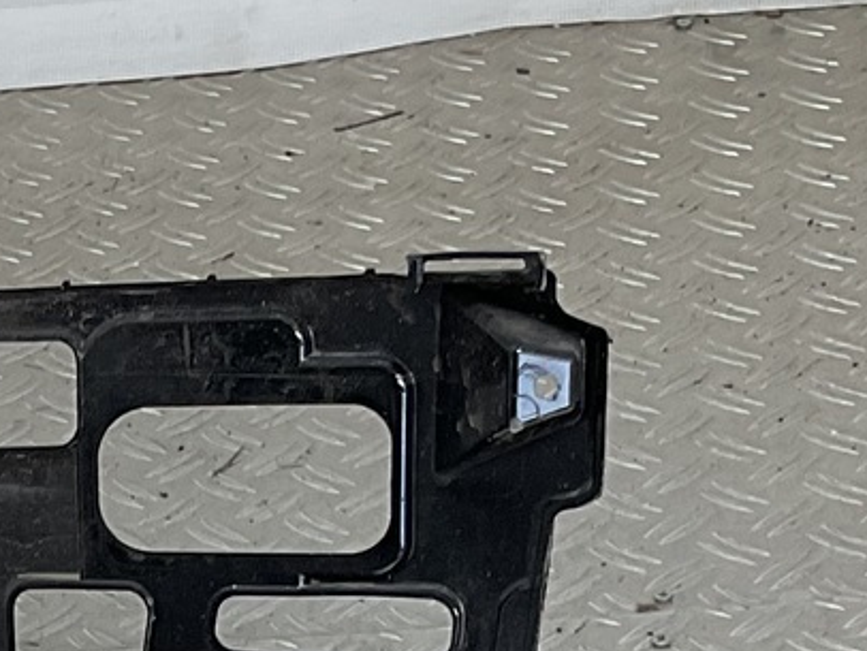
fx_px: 3609
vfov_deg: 9.4
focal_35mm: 144
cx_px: -340
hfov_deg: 13.1
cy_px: 1456
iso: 16
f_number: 1.8
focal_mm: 3
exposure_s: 1/335
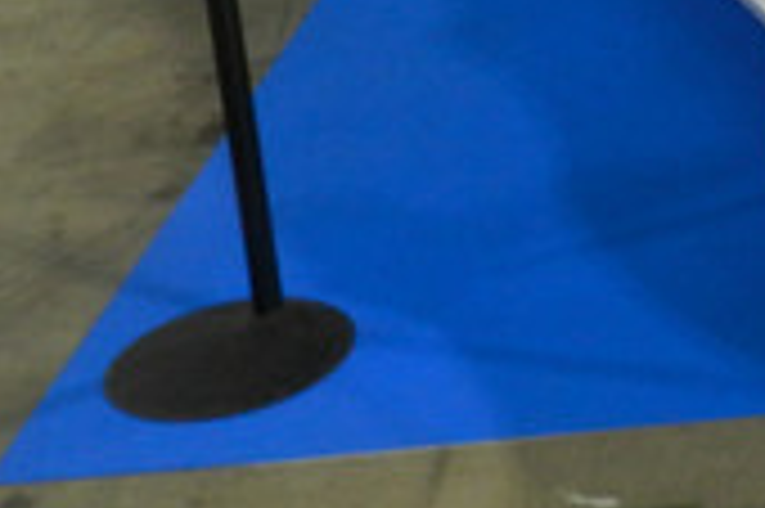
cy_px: -166
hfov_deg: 19.4
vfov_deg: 14.5
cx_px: 1184
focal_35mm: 90
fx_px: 1911
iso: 360
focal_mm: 4
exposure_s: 1/30
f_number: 3.4
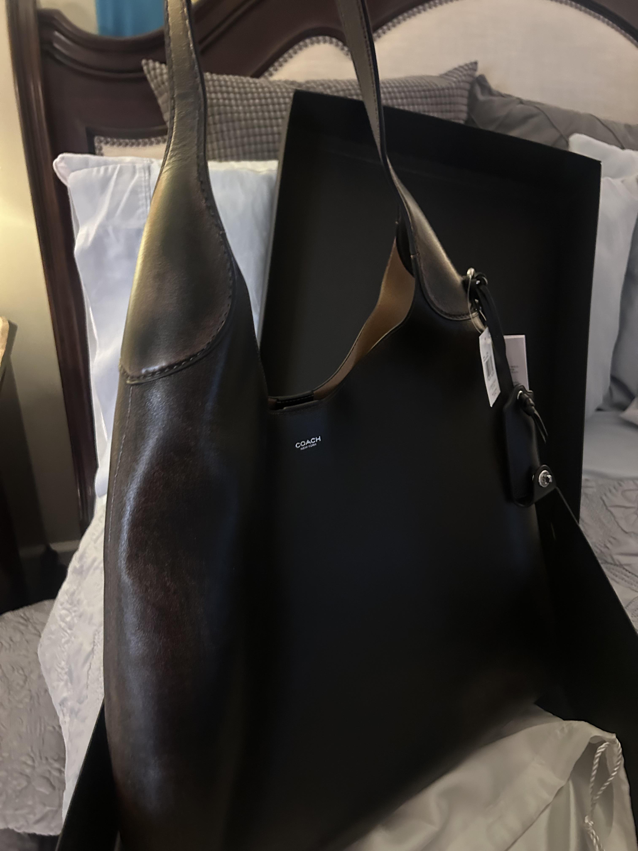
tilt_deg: -31.8
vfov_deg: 67.3
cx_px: 319
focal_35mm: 26
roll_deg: -0.4
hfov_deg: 53.1
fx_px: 639
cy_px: 426
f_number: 1.5
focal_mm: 5.7
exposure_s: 1/24
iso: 800
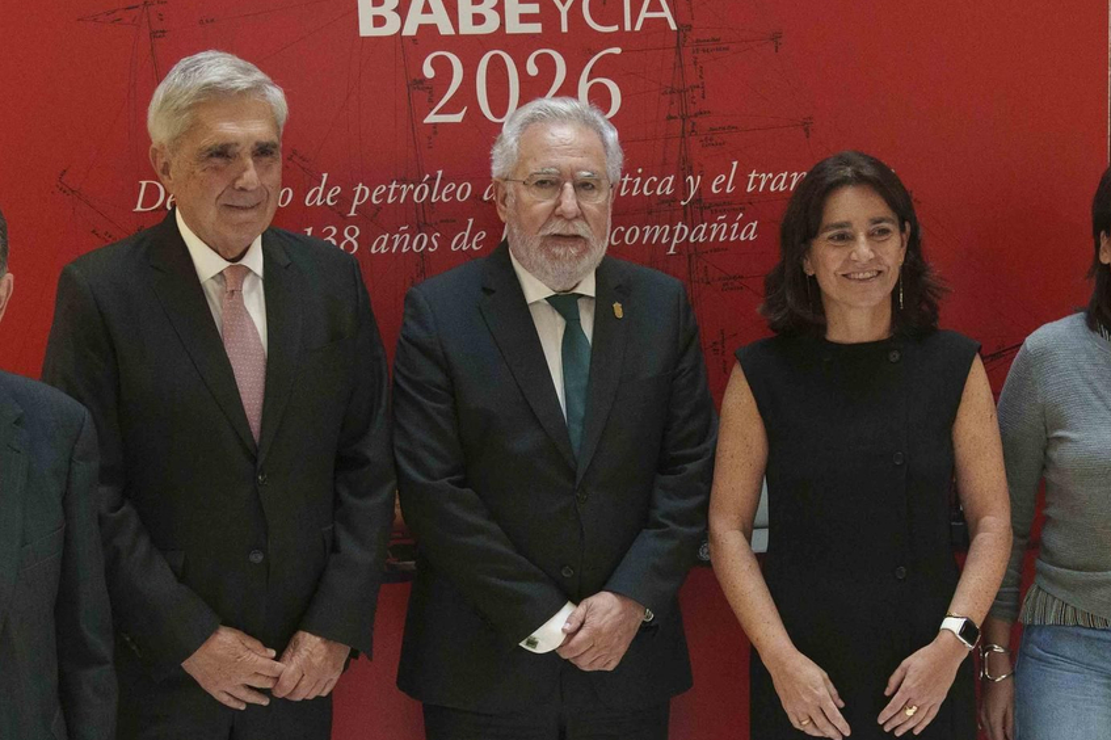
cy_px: 560
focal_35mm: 68
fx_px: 2098
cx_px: 661
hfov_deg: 29.6
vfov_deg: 19.8
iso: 3200
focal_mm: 24
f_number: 2.8
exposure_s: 1/400
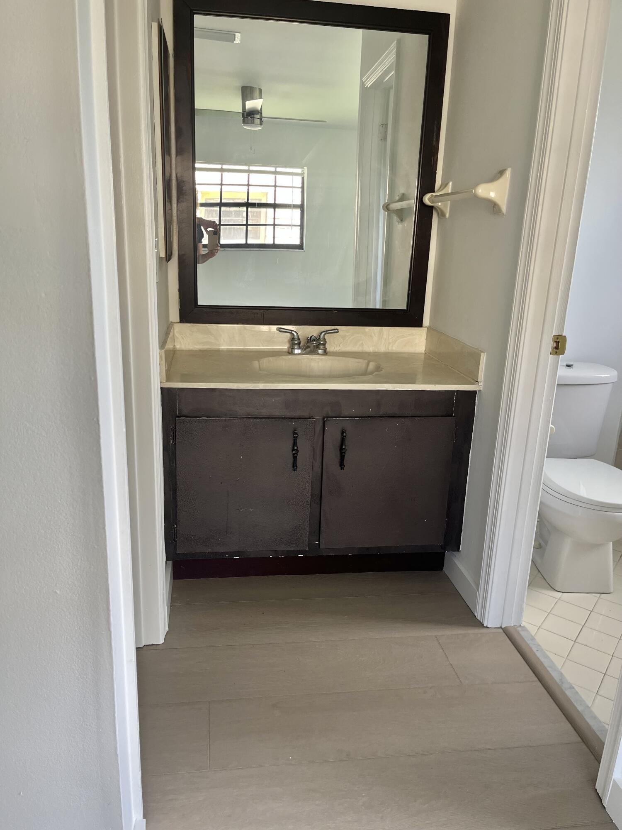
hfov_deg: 53.1
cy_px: 415
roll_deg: -1.8
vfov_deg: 67.3
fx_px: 623
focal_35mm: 26
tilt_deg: -17.5
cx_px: 311
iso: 100
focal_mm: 5.1
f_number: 1.6
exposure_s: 1/122
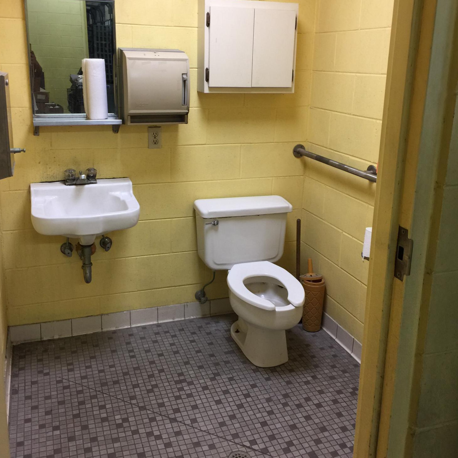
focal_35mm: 35
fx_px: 524
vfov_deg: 47.0
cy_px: 191
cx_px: 225
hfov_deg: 47.2
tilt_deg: -14.3
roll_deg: -1.5
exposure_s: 1/15
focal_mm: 4.15
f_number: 2.2
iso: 40
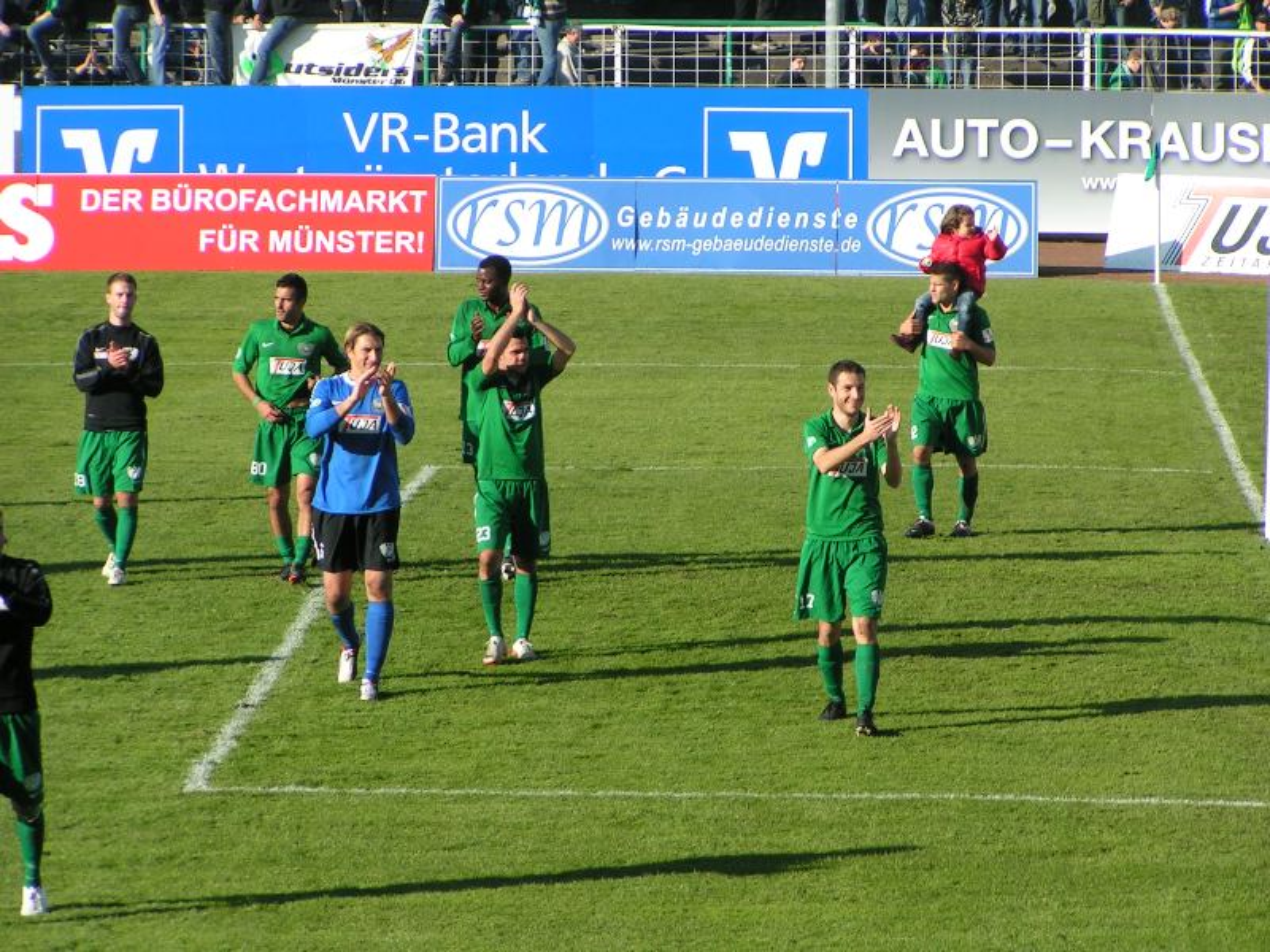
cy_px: 476
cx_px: 635
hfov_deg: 8.8
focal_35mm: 226
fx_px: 8292
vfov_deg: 6.6
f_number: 5
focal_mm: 34.5
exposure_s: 1/400
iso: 50
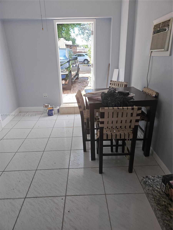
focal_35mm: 23
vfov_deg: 73.9
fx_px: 153
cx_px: 86
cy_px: 115
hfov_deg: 58.9
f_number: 1.8
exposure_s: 1/156
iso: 25
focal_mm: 5.4
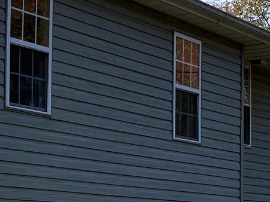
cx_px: -168
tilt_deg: +4.5
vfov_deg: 12.5
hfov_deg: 15.1
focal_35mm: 118
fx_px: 920
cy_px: 163
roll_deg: -3.2
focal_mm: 4.25
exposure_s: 1/2513
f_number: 1.8
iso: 32
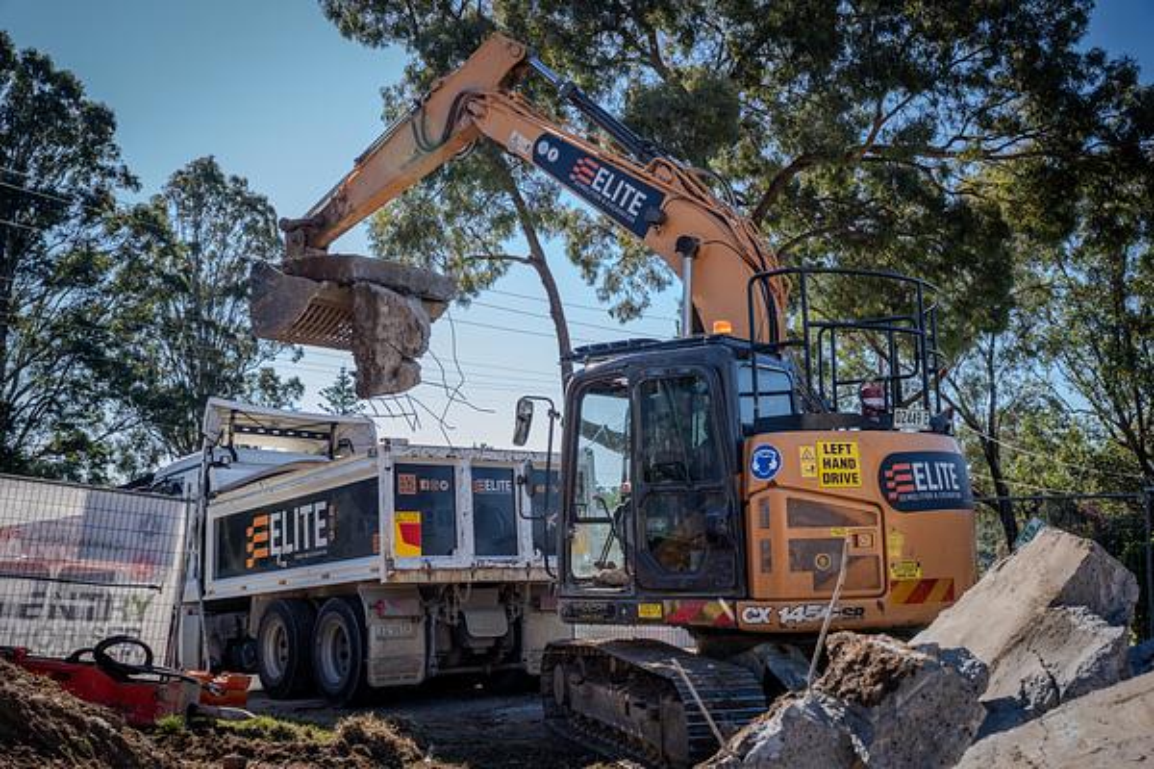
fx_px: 1263
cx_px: 577
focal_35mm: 39
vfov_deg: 33.9
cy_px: 384
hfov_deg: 49.1
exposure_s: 1/125
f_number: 6.3
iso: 100
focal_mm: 39.4
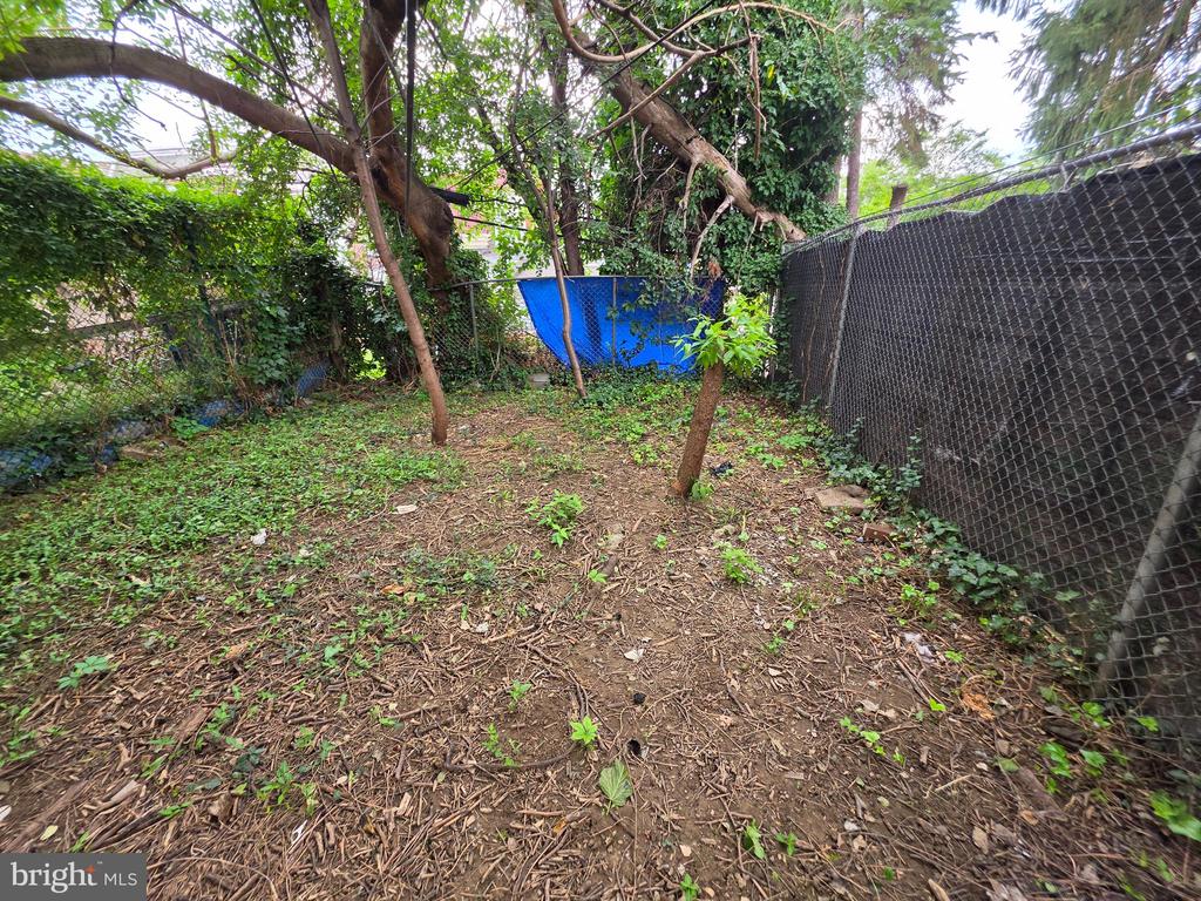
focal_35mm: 13
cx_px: 600
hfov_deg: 106.2
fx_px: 451
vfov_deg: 89.9
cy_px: 450
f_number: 1.9
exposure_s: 1/120
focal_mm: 2.2
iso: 40
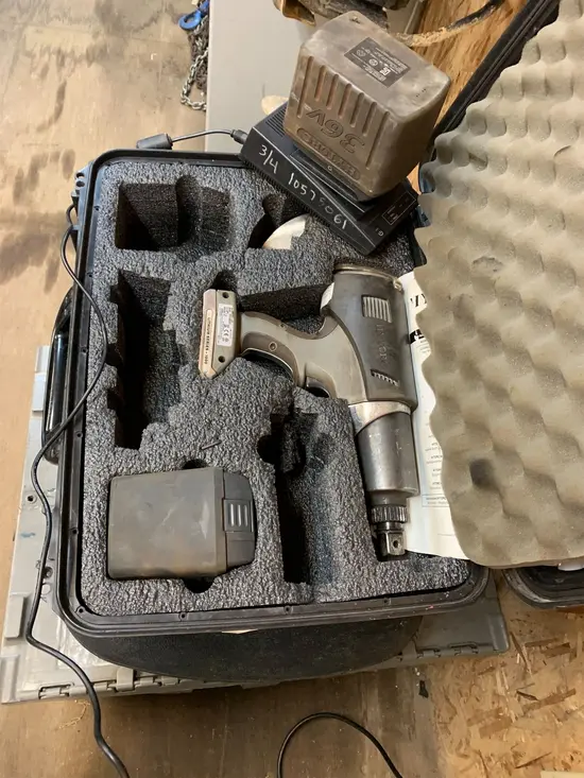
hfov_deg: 53.1
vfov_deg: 67.3
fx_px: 585
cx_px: 292
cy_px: 389
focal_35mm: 26
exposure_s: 1/40
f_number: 1.8
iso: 250
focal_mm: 4.25
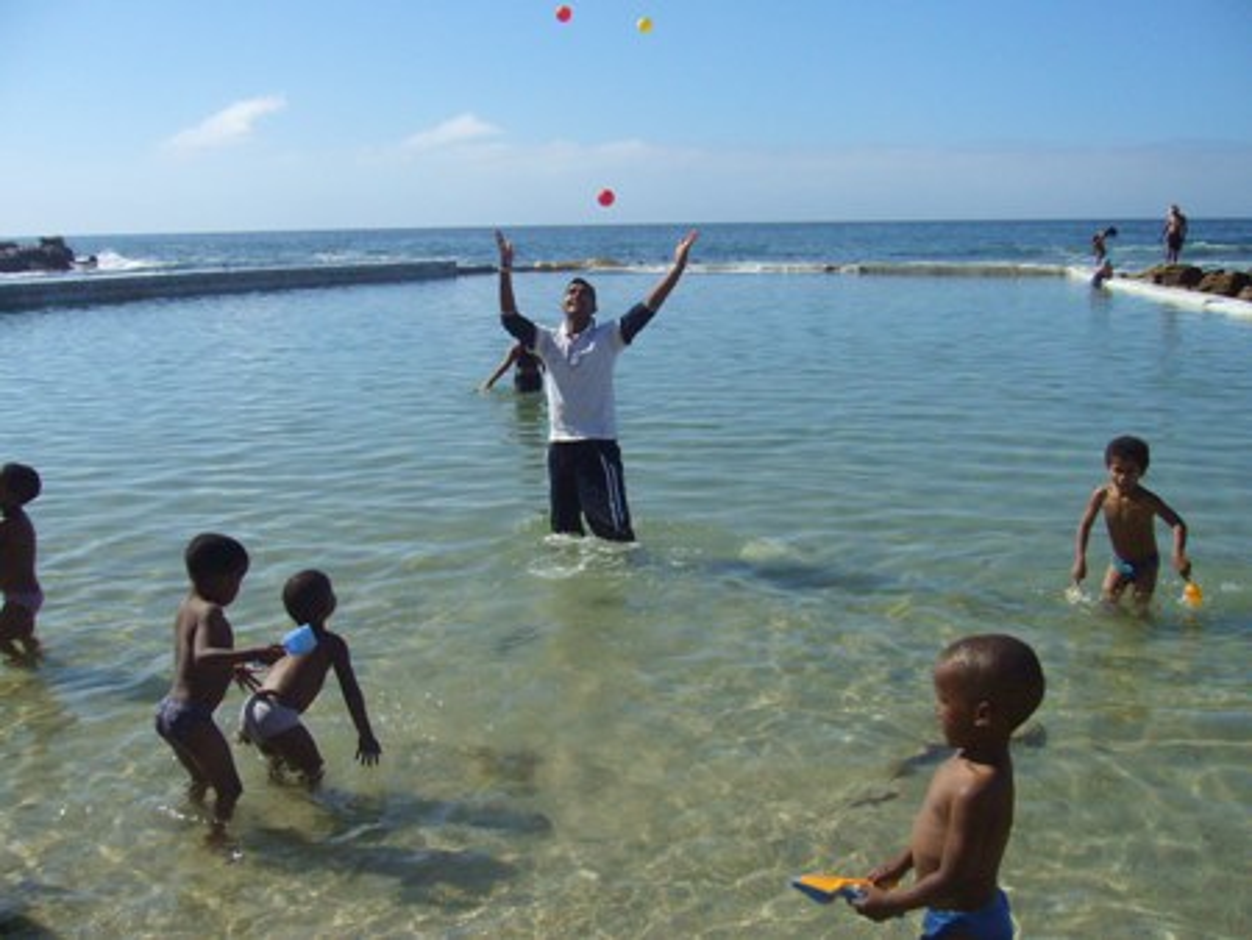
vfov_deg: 40.7
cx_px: 626
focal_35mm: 35
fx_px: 1267
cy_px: 470
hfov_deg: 52.6
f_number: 5.6
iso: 200
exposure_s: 1/1000
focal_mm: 5.8
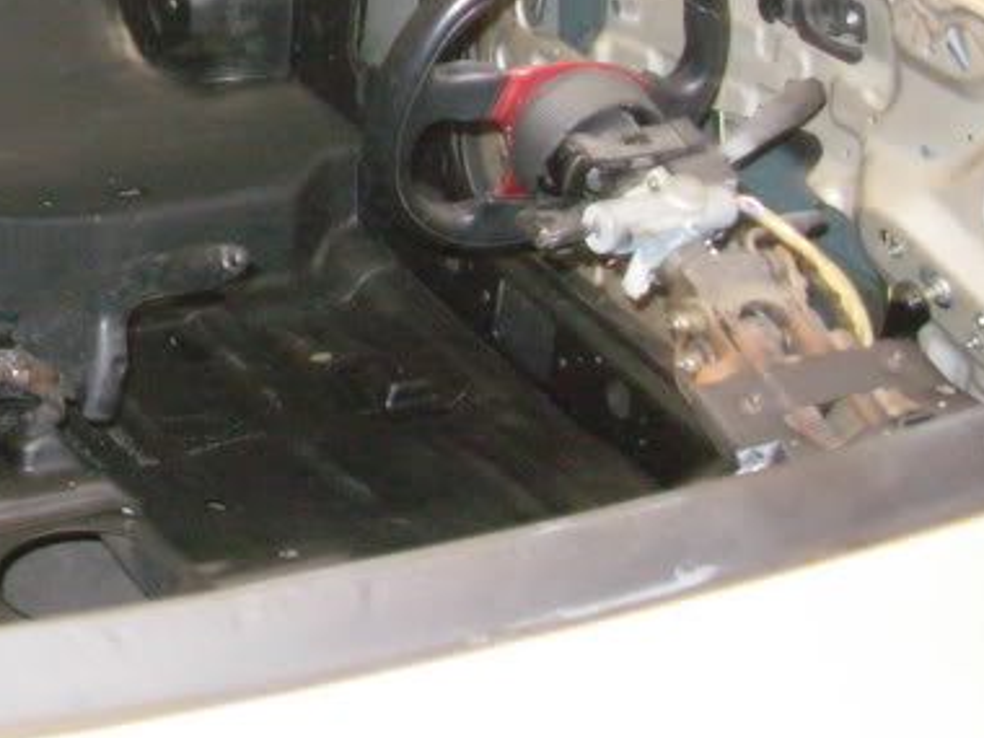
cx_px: -23
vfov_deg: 18.1
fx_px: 2274
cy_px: 52
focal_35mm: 80
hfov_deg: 23.3
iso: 200
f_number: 2.9
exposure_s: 1/4
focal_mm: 6.3
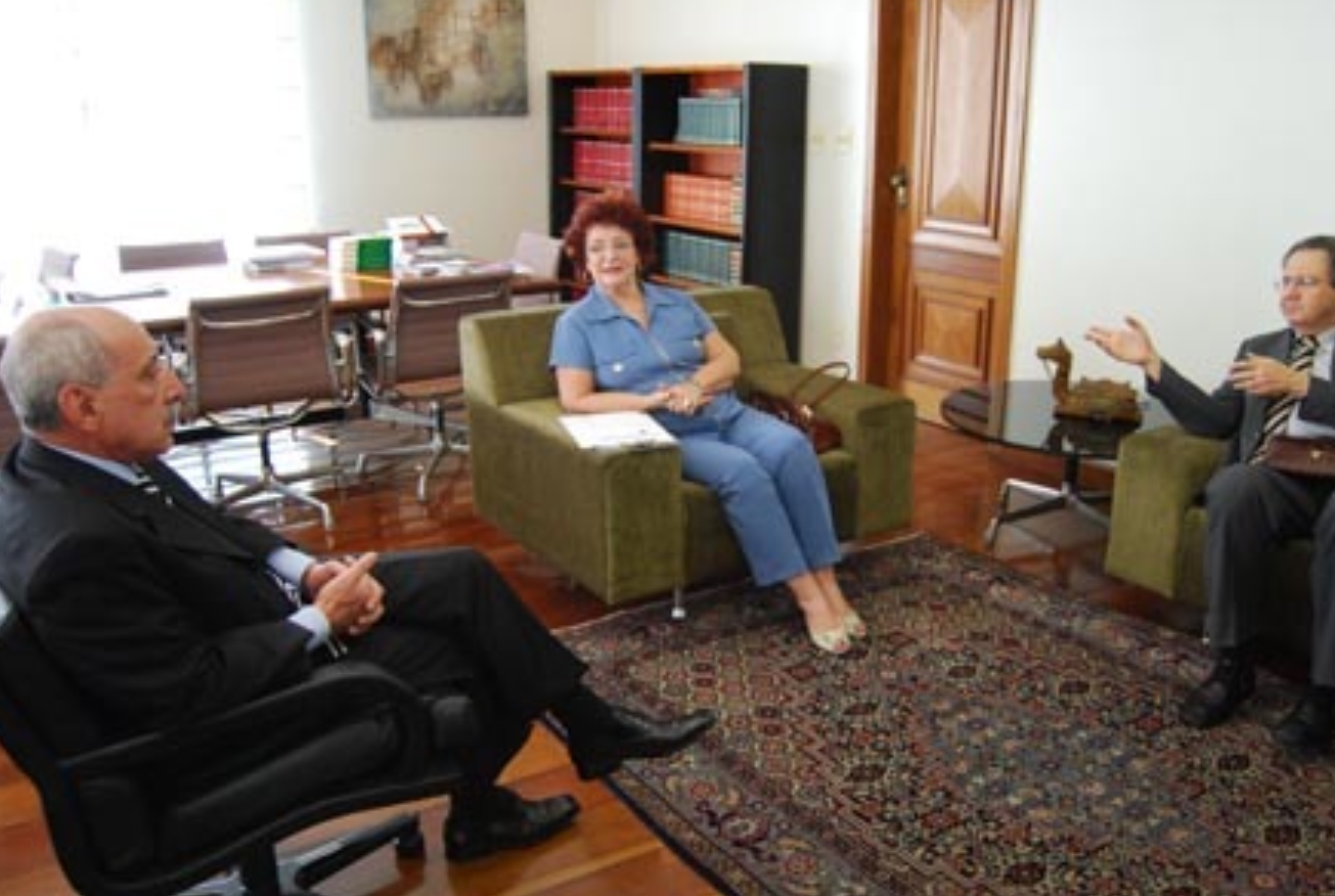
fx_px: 1152
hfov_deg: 60.2
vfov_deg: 42.5
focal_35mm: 31
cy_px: 477
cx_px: 700
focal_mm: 18
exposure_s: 1/60
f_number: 3.5
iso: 800
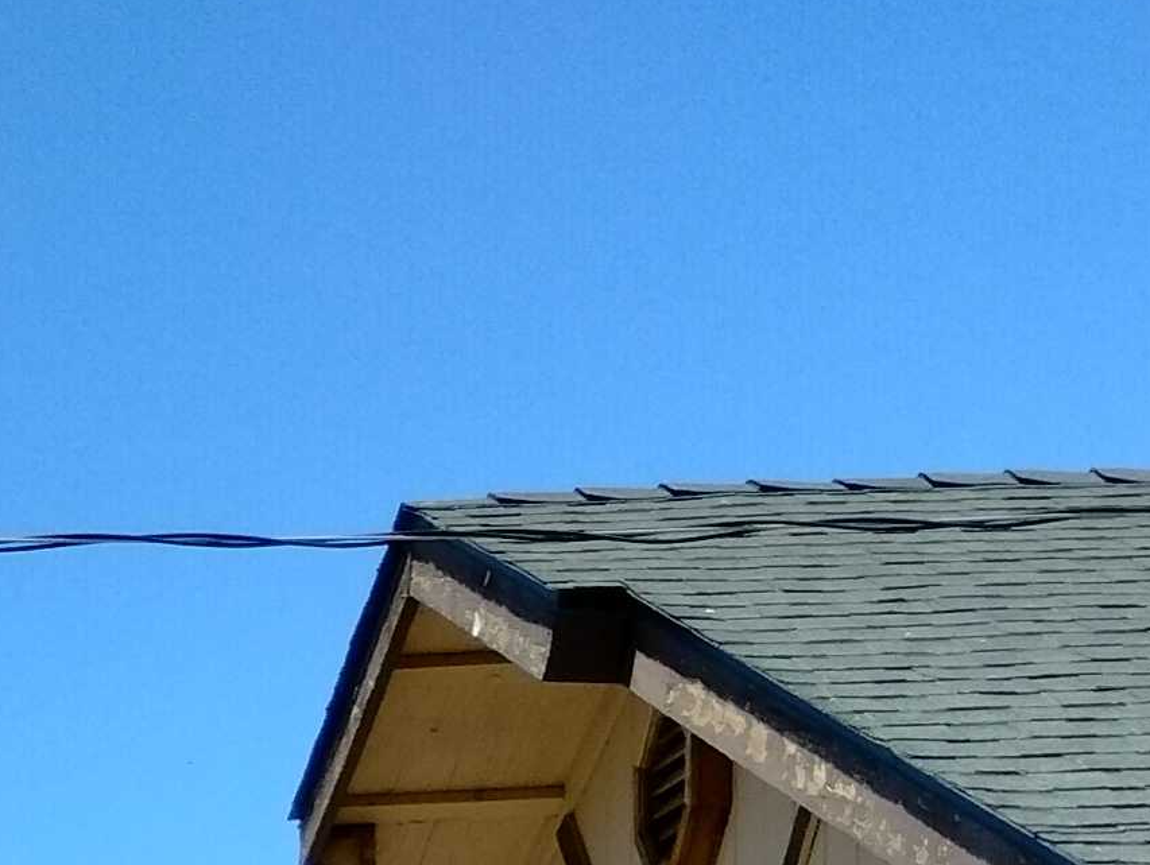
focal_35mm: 134
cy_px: 2009
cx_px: -905
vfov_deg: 9.9
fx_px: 4457
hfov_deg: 13.3
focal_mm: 4.27
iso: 100
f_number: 1.8
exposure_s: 1/520
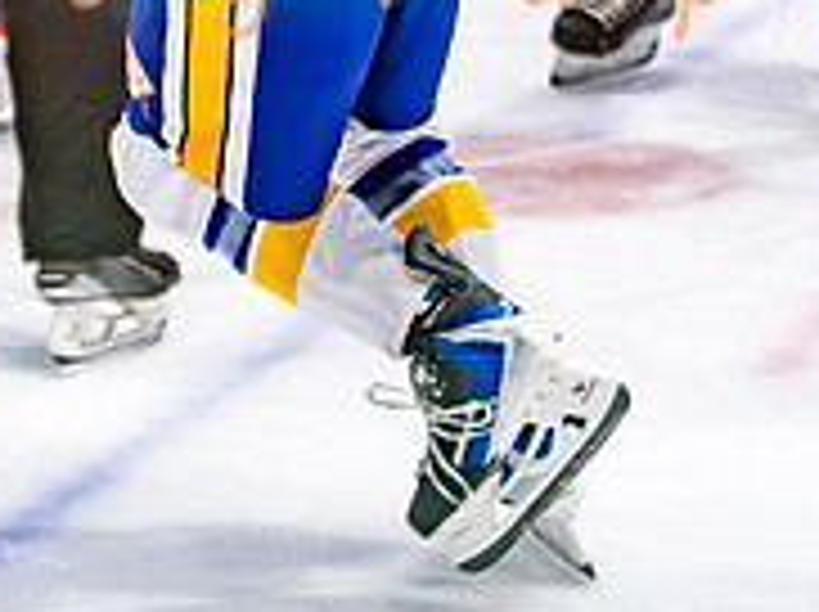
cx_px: 136
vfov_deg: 5.9
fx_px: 5860
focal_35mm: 248
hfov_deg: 8.0
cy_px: -205
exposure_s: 1/640
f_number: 2.8
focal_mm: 70
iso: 500
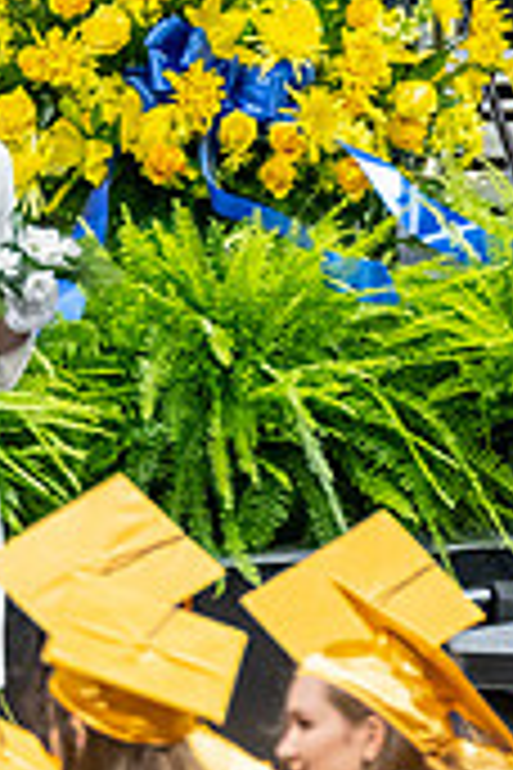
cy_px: -35
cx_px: -686
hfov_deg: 1.4
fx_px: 20583
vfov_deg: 2.1
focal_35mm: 963
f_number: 4
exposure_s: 1/200
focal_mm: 190
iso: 2000
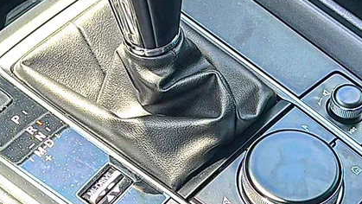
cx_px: 171
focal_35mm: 80
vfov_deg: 15.1
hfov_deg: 26.5
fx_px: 768
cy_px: 112
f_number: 1.78
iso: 64
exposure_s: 1/207
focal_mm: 6.86
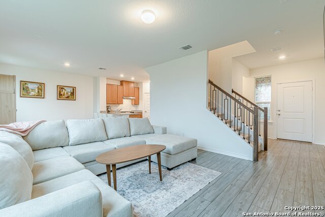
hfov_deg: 100.4
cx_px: 162
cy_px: 108
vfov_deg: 77.4
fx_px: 135
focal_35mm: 15
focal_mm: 10
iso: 200
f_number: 8
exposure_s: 1/30
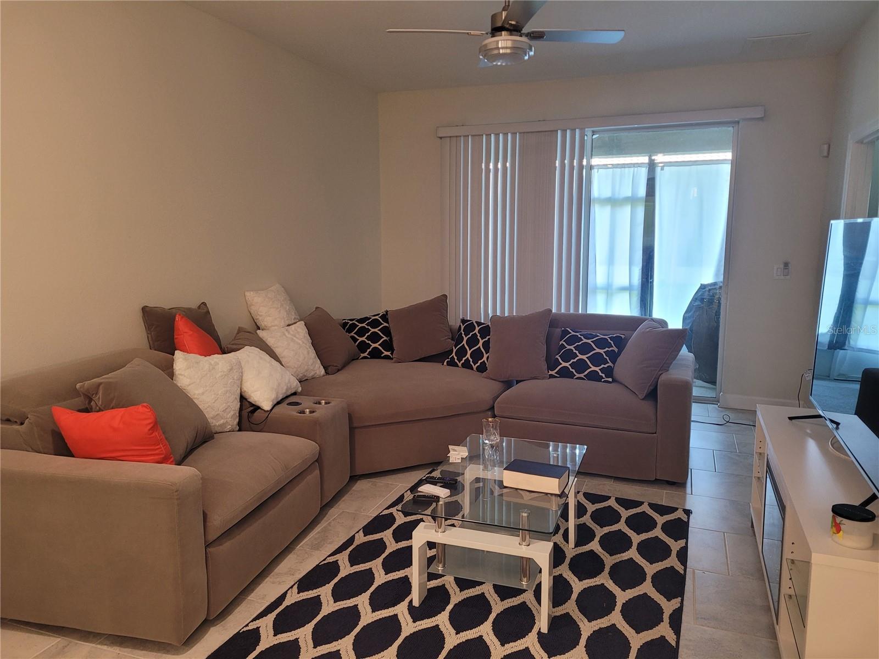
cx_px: 440
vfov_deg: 53.1
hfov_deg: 67.3
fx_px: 660
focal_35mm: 26
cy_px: 330
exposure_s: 1/40
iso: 200
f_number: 1.8
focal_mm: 5.4
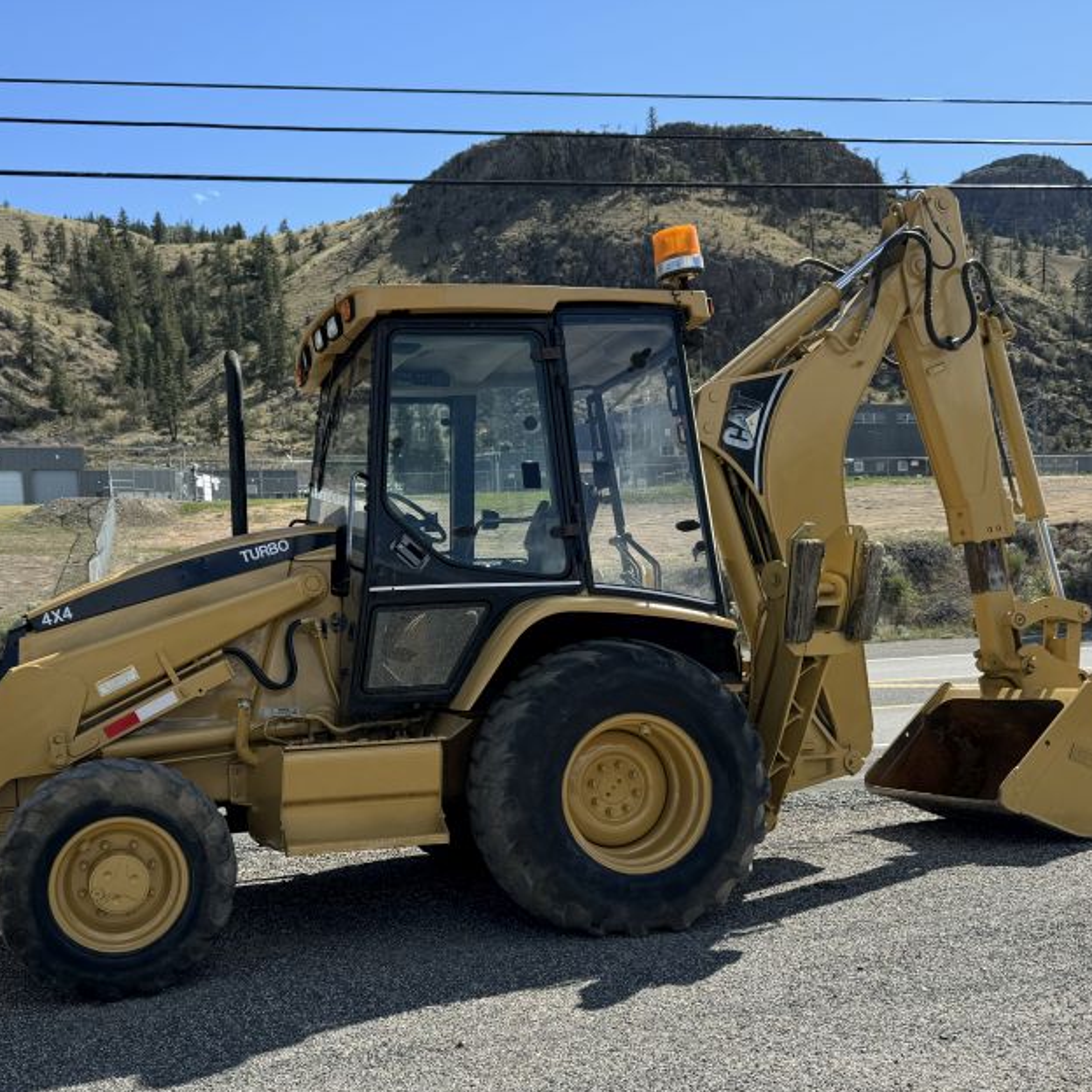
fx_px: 1213
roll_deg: +2.4
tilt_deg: -2.3
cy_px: 651
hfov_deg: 47.8
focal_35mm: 34
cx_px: 385
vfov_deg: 48.2
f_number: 1.78
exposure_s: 1/2833
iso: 80
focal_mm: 6.76
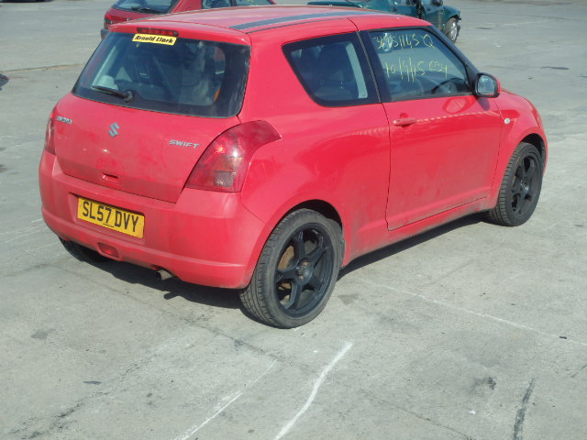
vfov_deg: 29.7
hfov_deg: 38.9
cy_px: 220
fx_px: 831
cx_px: 294
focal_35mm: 49
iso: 125
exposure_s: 1/640
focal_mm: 8.8
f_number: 4.9
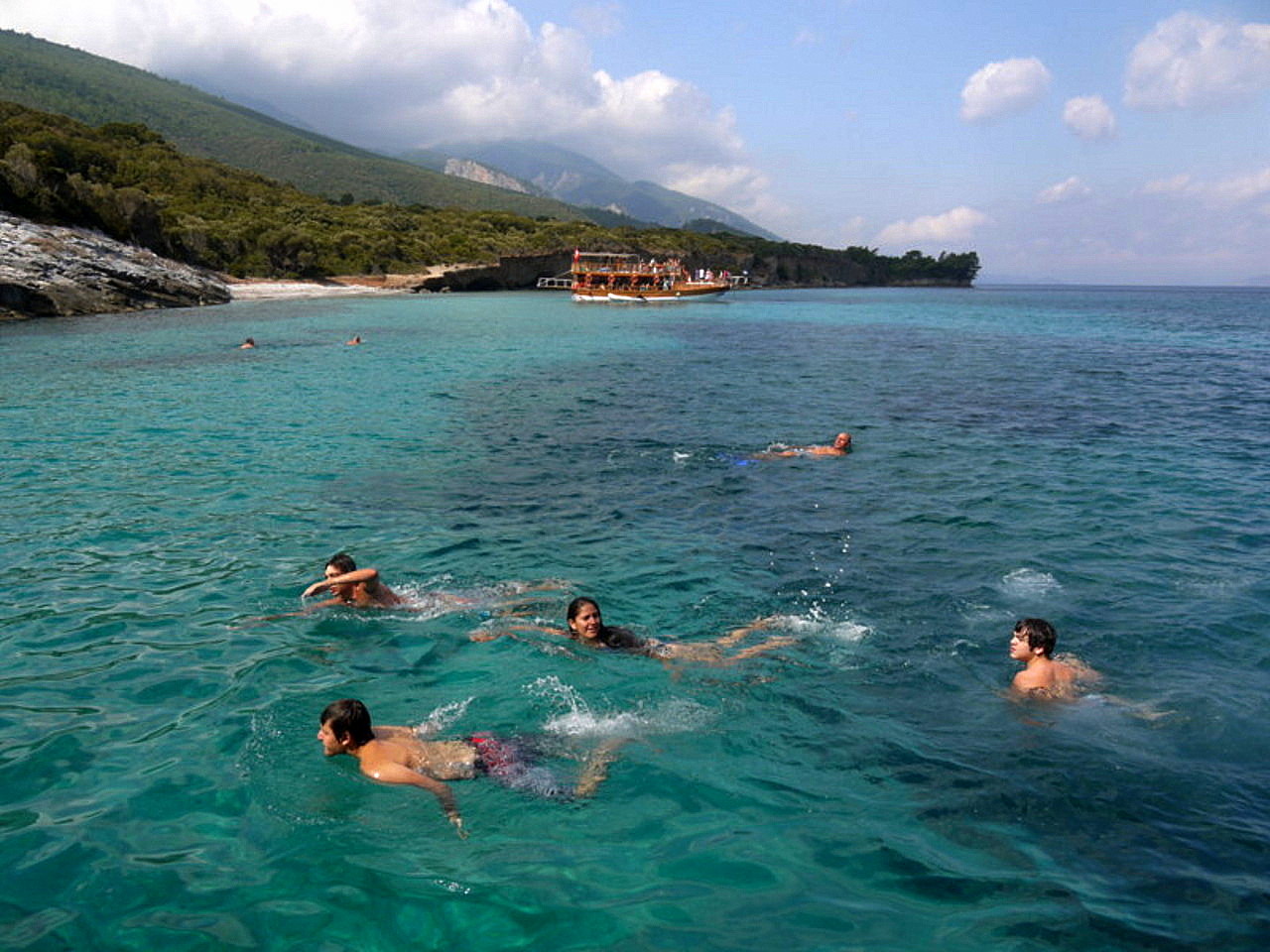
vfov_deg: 49.7
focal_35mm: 28
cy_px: 476
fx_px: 1027
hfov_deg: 63.4
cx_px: 635
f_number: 8
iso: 100
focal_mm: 14
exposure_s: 1/400
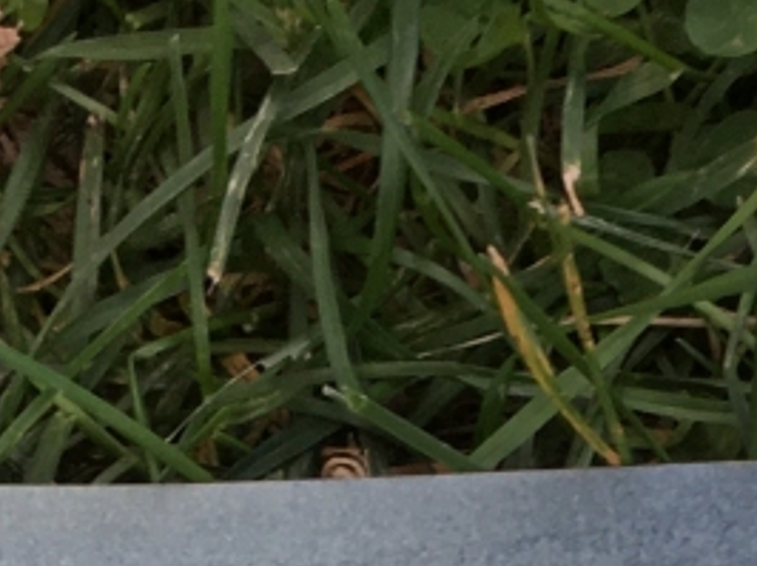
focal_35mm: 157
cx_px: 791
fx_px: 3430
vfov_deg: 8.4
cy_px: 1476
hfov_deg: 12.4
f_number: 2.2
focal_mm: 4.15
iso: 40
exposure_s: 1/120
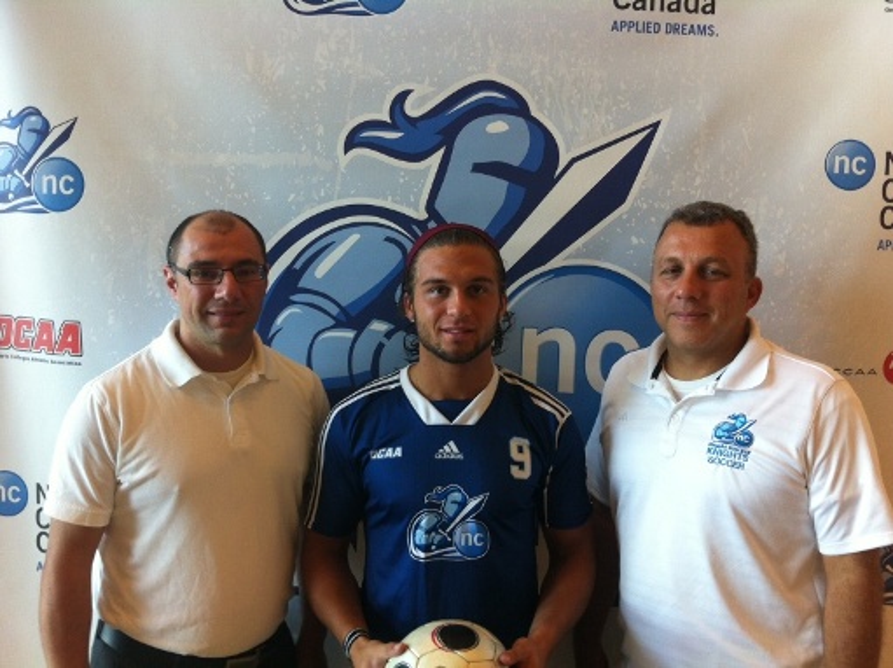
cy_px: 334
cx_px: 446
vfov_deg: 40.6
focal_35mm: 35
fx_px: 902
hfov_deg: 52.7
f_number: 2.8
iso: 80
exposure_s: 1/20
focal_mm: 3.85
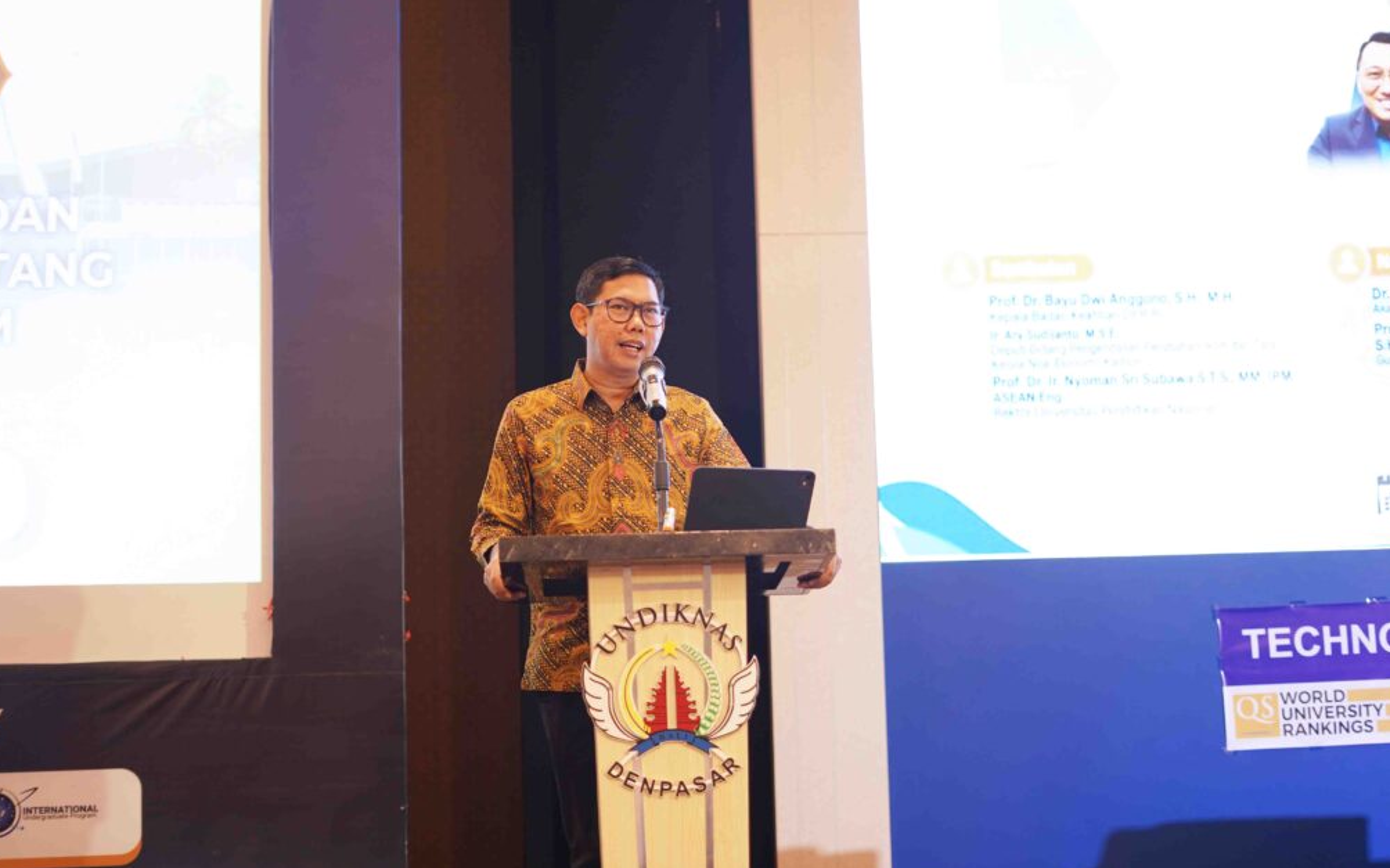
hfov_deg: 38.9
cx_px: 699
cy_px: 427
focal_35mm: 52
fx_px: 1969
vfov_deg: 24.9
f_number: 1.8
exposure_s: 1/50
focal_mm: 50
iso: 320
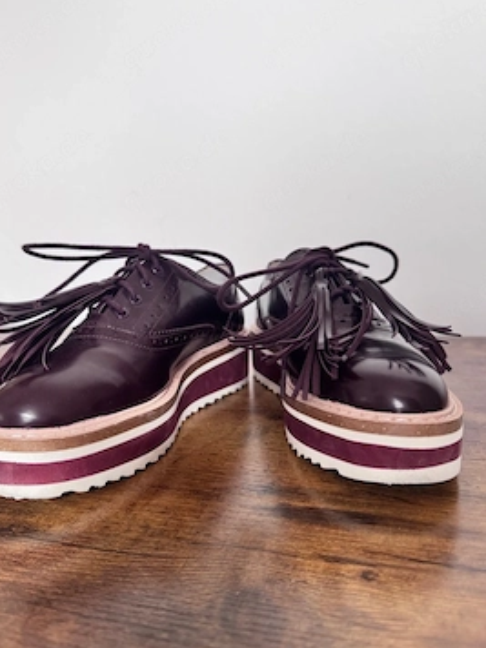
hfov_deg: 51.2
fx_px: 505
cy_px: 331
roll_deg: +1.3
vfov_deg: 65.3
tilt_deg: -9.7
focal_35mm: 27
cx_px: 215
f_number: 1.78
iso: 200
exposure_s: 1/112
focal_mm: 6.76
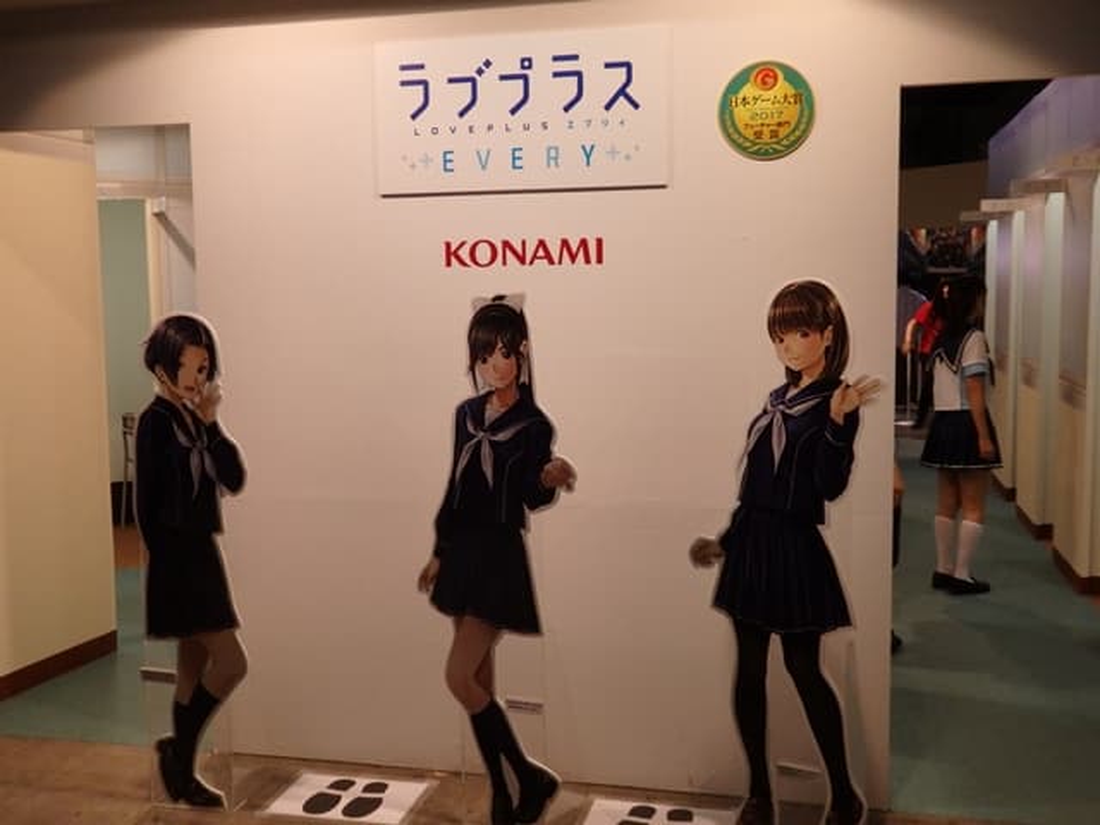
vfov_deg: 38.7
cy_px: 412
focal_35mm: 37
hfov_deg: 50.1
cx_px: 550
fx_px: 1176
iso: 640
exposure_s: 1/250
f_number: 3.6
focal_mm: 6.6
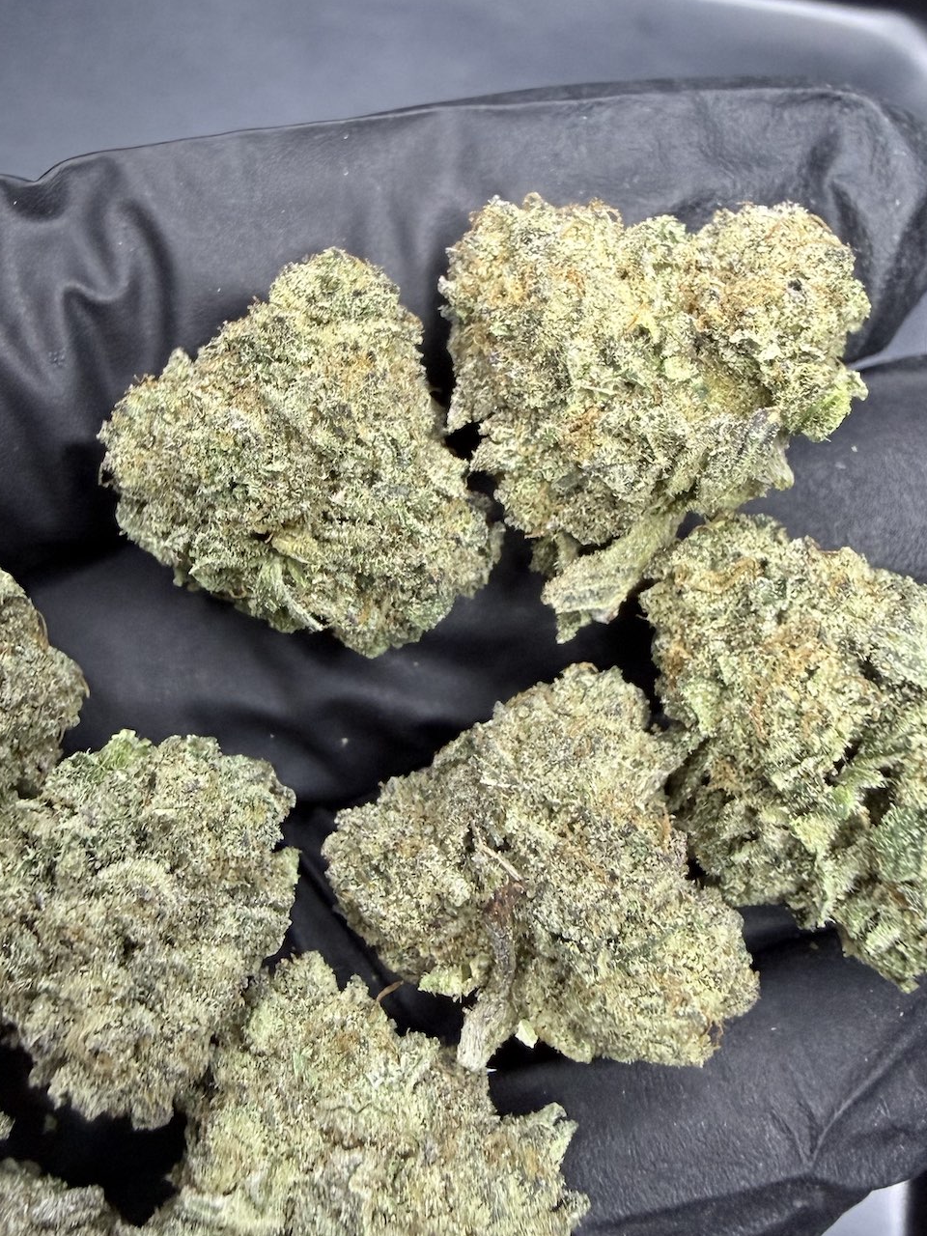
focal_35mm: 36
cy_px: 691
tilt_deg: -74.4
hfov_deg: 39.7
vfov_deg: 51.2
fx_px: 1285
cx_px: 471
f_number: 2.2
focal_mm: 2.22
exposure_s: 1/71
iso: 320
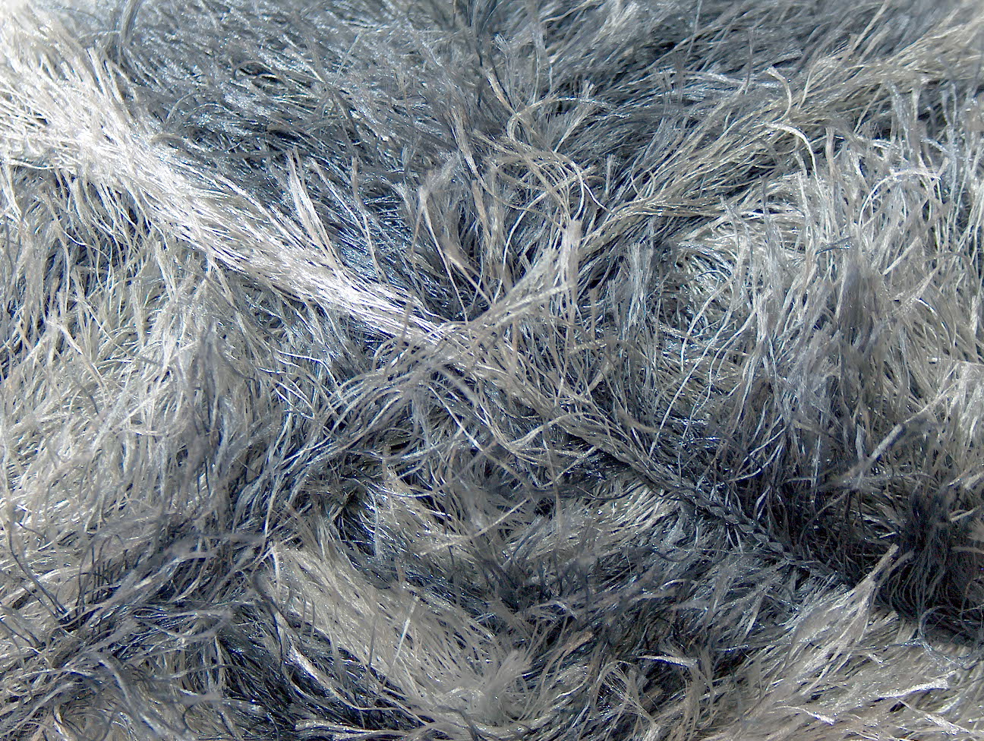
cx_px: 492
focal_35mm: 72
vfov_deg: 20.5
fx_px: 2050
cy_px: 370
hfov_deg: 27.0
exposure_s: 1/1.9
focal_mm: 14.73
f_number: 2.9
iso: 100
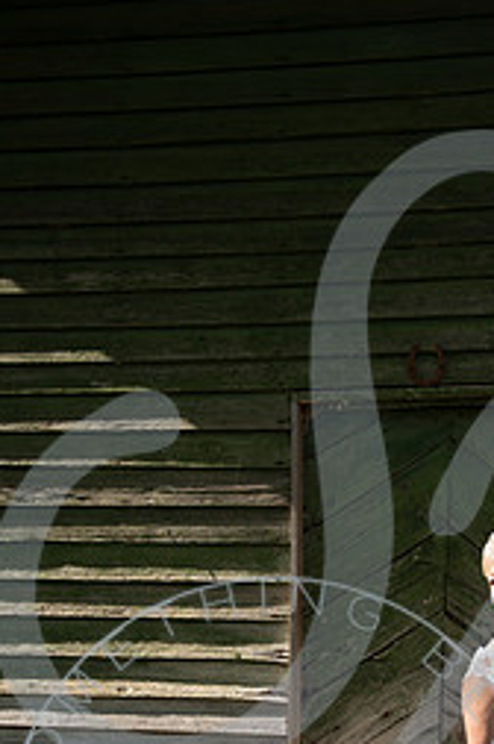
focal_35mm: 57
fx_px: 1176
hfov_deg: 23.3
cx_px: 409
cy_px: 626
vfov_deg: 33.7
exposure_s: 1/800
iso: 100
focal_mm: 32
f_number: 2.8
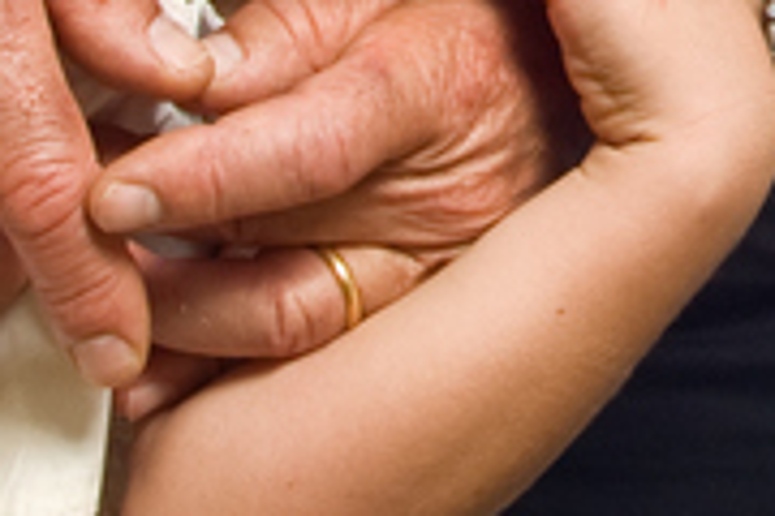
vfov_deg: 6.4
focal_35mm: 209
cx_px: 1175
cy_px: -572
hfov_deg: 9.6
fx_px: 4499
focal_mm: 20
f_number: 8
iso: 100
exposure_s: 1/200
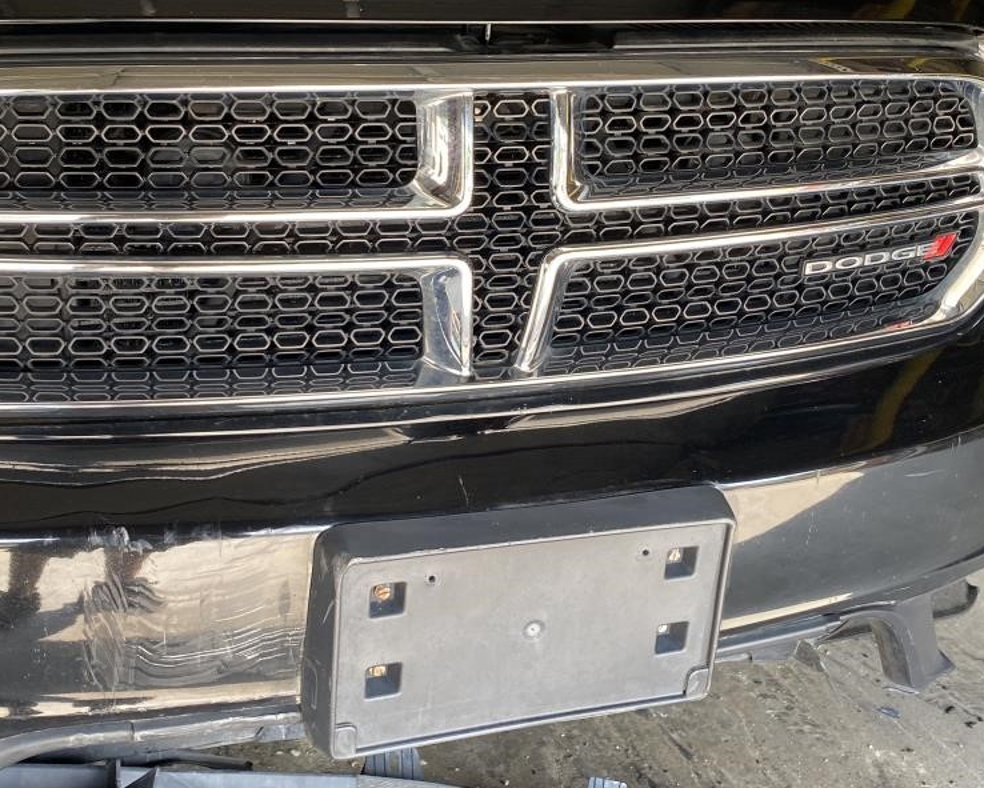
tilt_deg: -19.1
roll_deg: -3.5
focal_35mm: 44
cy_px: 276
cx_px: 445
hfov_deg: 41.9
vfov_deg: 33.9
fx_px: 1282
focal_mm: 4.25
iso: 100
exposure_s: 1/121
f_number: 1.8
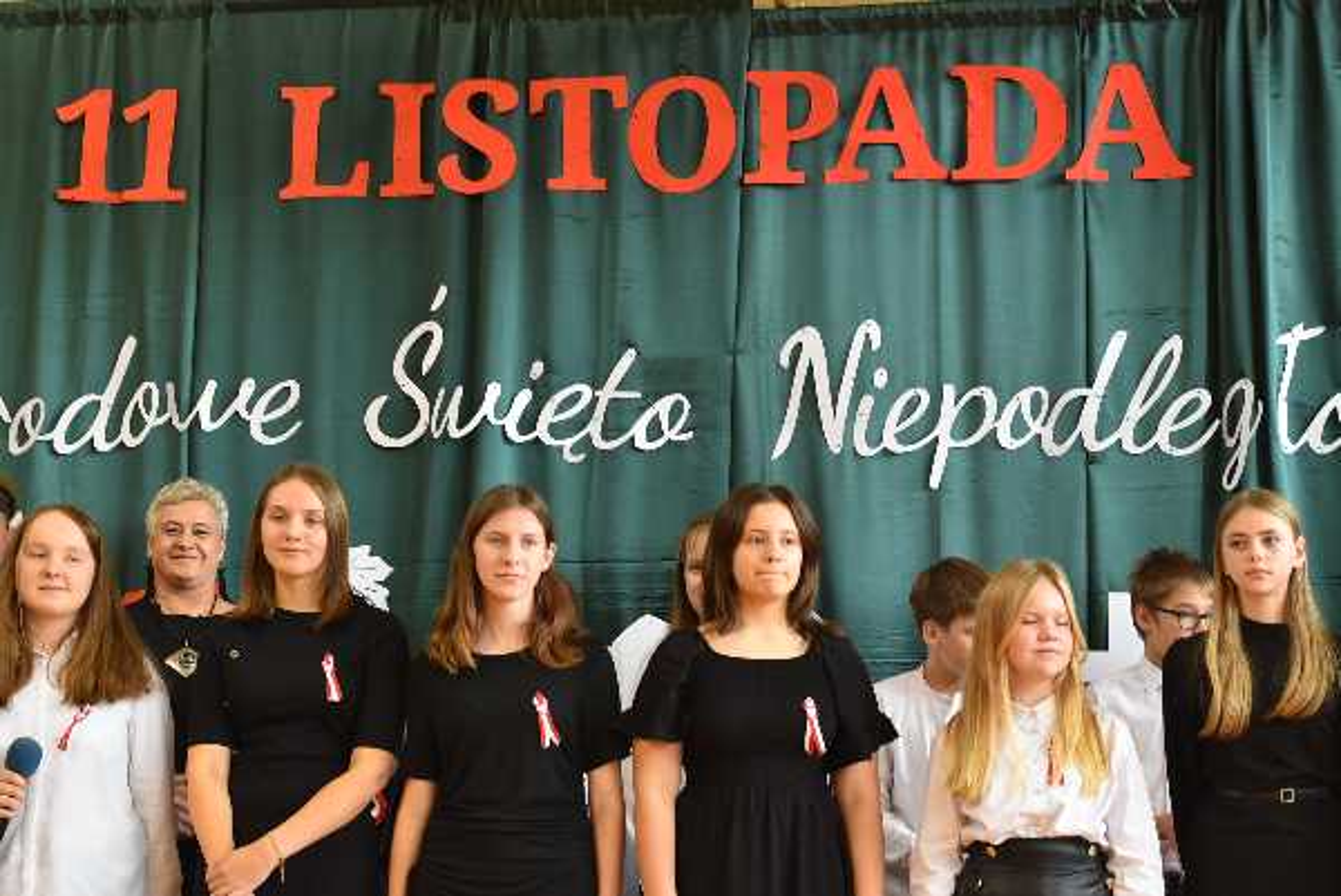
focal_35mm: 75
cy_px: 448
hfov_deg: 27.0
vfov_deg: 18.2
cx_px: 670
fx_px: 2796
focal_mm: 50
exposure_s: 1/60
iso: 560
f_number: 4
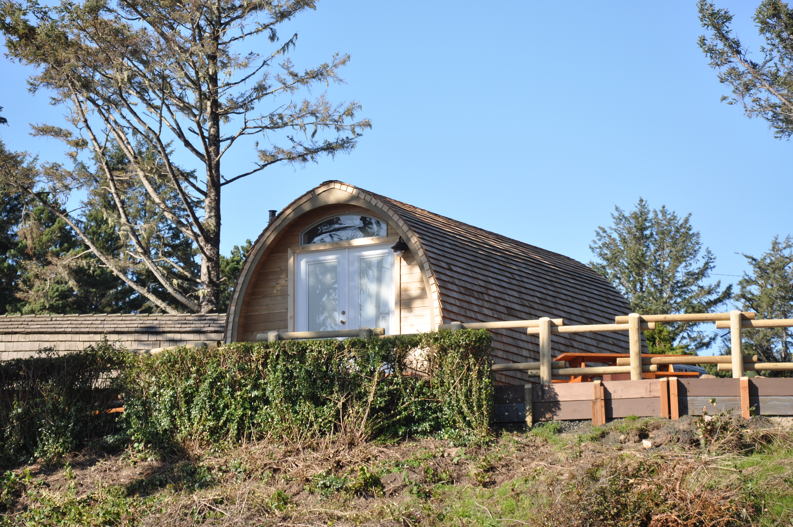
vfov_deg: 10.7
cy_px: 264
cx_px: 396
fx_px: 2805
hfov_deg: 16.1
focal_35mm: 128
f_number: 9
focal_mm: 85
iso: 200
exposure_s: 1/320
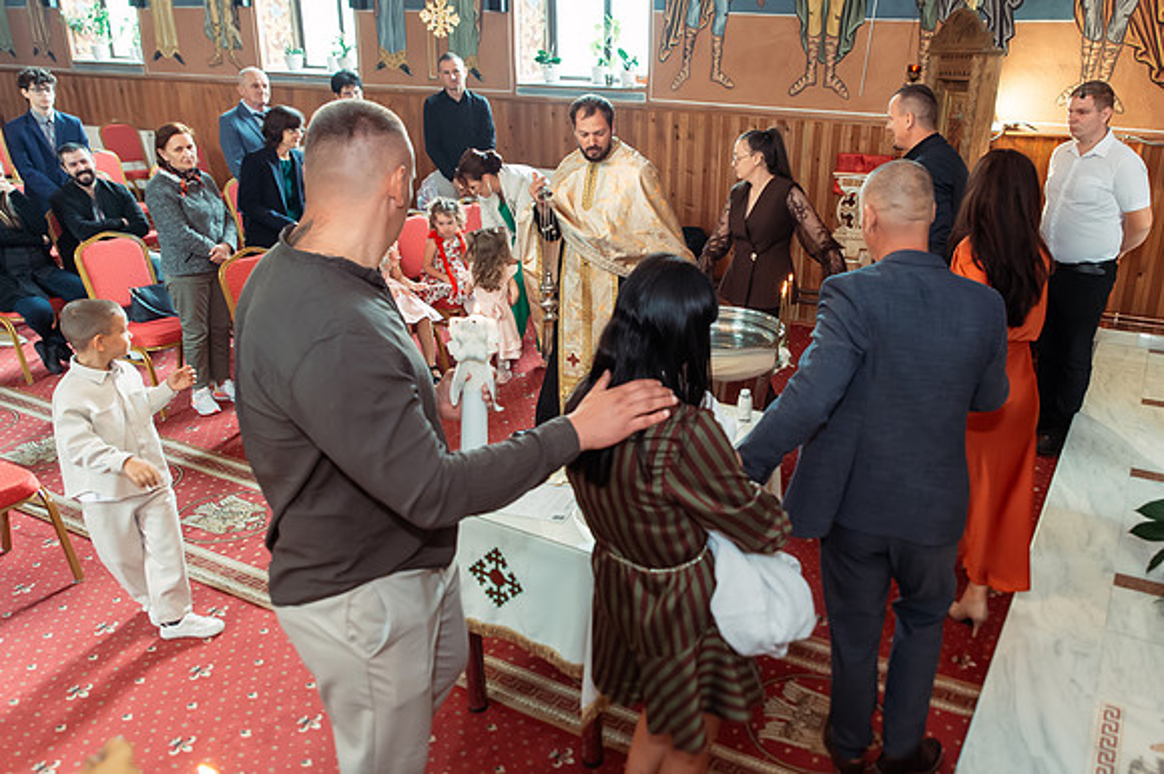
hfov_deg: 64.4
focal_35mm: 28
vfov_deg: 45.7
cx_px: 678
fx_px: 917
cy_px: 346
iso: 3200
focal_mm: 24
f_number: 3.5
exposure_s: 1/250
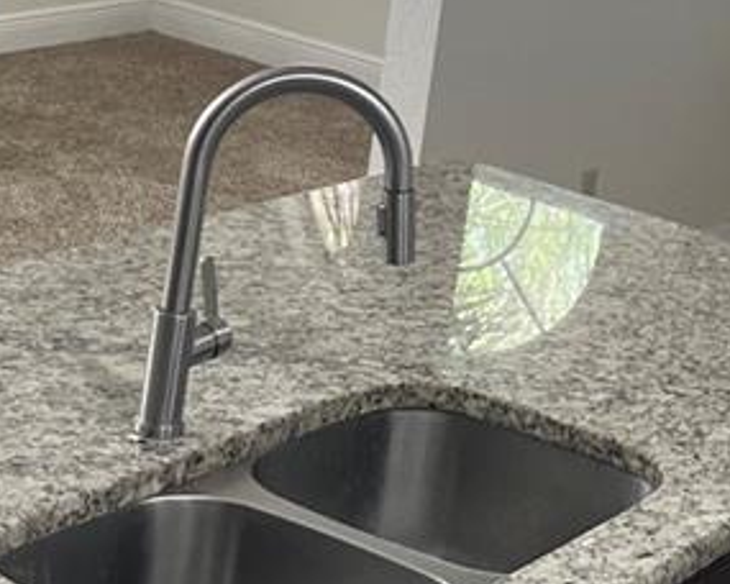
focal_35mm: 107
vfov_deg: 14.3
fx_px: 2312
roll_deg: -8.1
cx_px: 799
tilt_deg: -13.5
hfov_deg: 17.4
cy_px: 82
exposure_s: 1/60
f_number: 1.6
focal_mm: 5.1
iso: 80
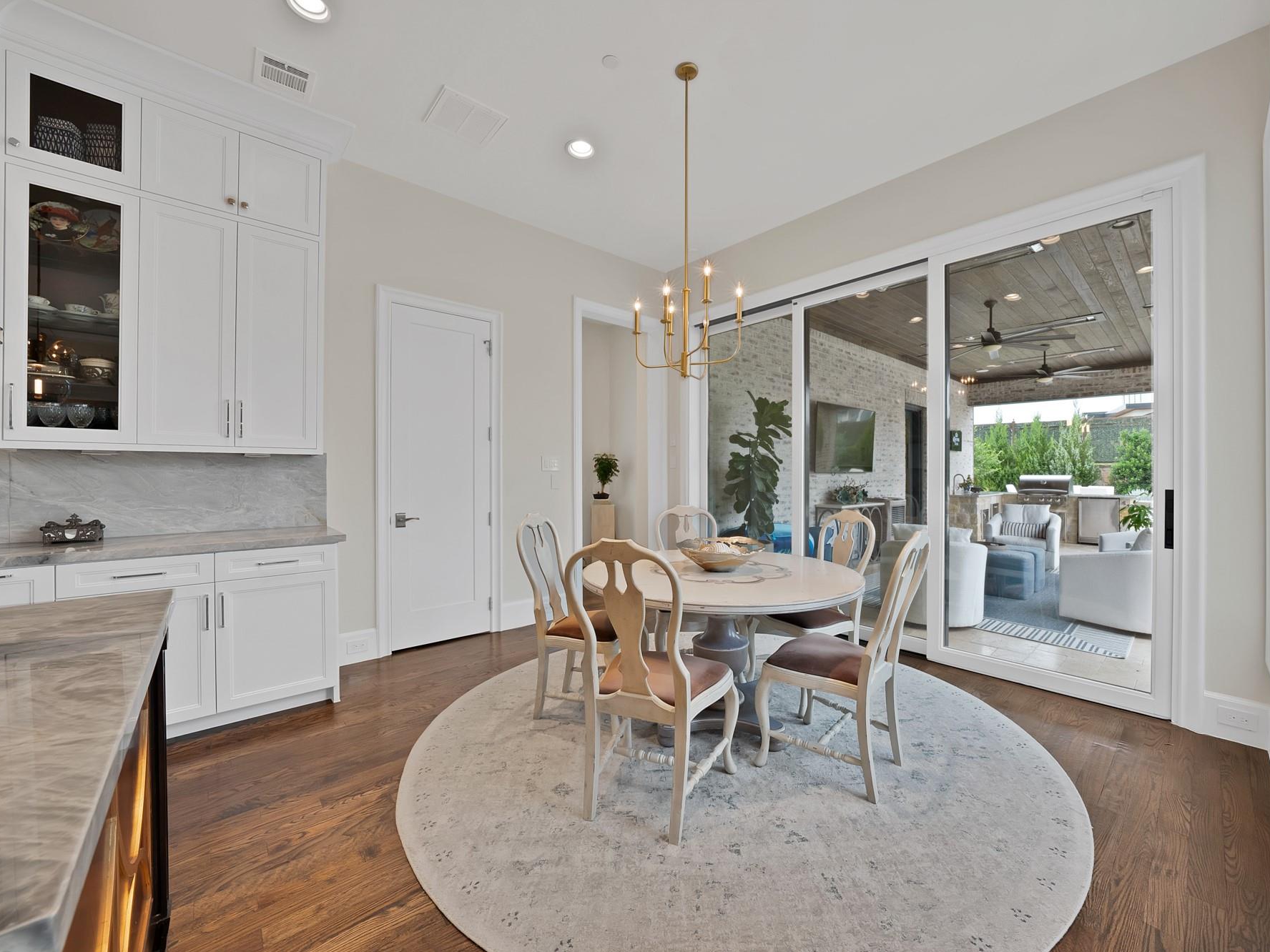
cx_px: 676
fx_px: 477
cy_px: 477
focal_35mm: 13
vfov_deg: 89.9
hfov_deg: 106.0
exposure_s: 1/10
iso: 640
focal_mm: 12
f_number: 9
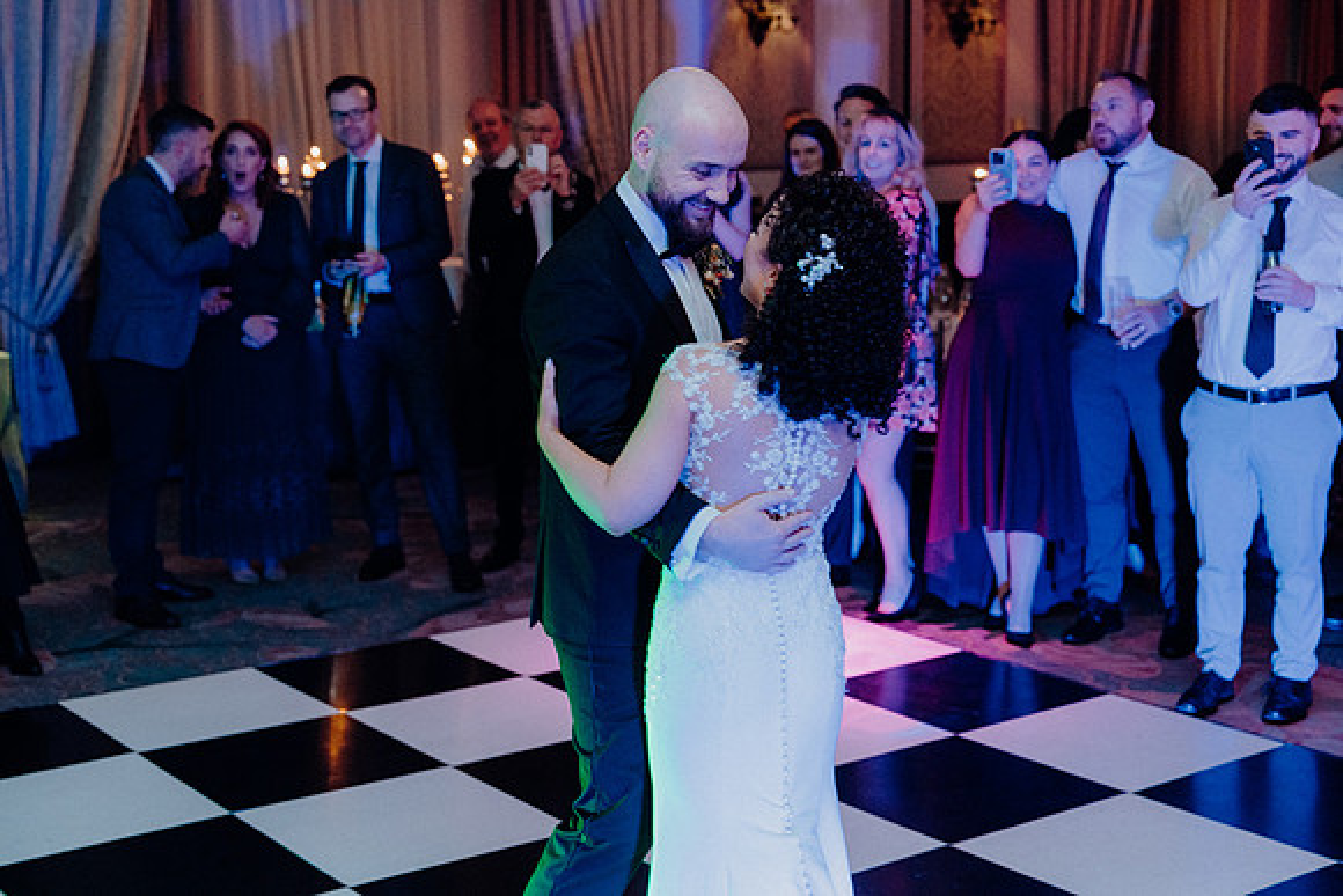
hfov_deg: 37.5
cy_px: 448
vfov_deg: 25.5
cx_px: 672
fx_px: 1978
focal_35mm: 53
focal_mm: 53
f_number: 3.5
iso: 2500
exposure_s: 1/160
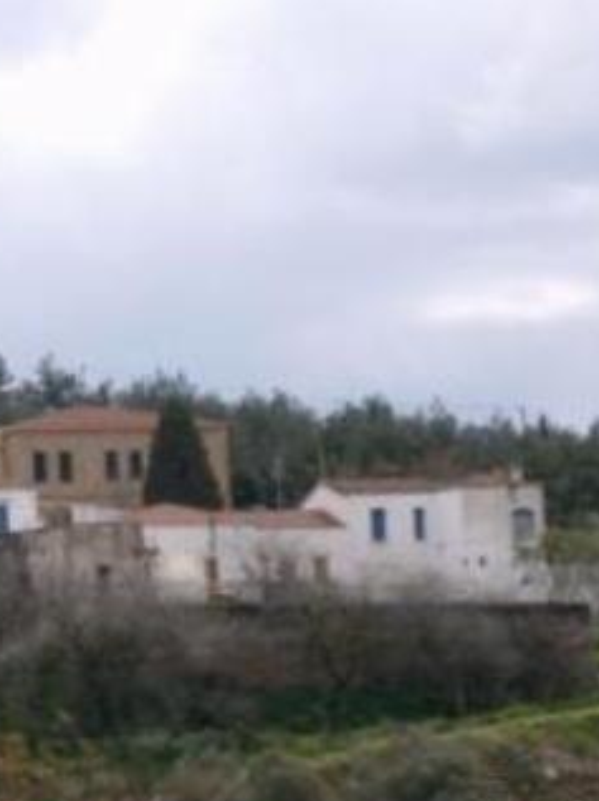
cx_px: 34
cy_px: 567
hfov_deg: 7.1
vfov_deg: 9.5
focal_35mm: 208
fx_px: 4809
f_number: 7.8
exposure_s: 1/273
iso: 100
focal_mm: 18
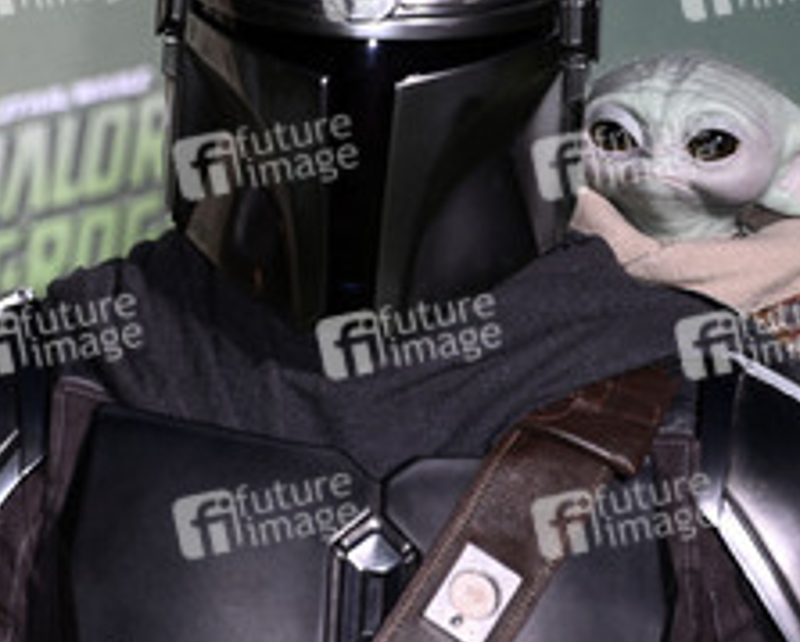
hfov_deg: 3.4
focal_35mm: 568
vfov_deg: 2.7
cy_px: 247
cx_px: 314
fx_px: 13466
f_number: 6.3
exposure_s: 1/250
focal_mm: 300
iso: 500
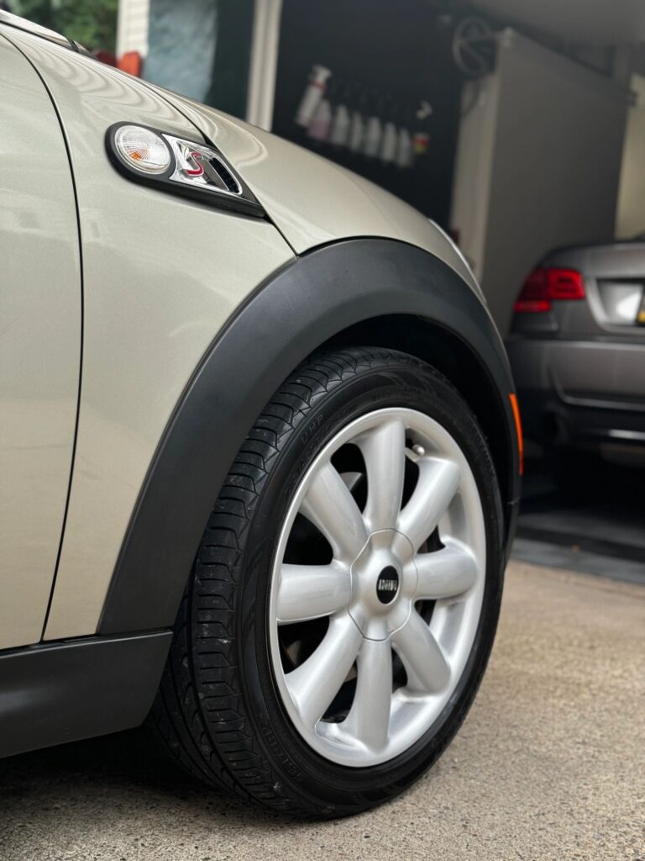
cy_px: 430
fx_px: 1193
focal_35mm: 48
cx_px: 322
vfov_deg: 39.7
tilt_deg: -3.3
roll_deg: -4.3
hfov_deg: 30.3
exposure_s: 1/130
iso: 80
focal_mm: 6.76
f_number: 1.78
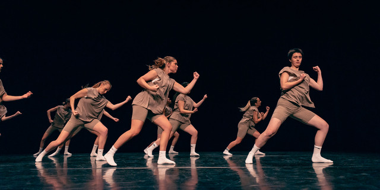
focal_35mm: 32
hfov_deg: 62.1
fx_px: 315
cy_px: 61
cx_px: 193
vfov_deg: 33.3
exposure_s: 1/500
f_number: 3.5
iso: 1600
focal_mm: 28
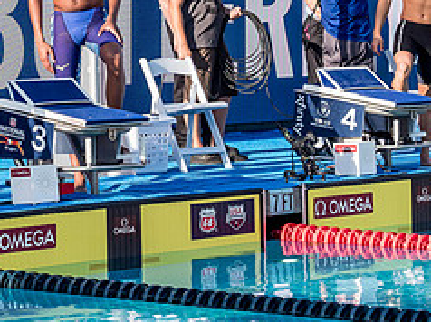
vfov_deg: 7.6
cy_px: 59
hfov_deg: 10.1
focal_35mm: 195
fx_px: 2425
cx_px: 100
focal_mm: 40
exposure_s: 1/1600
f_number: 5
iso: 640
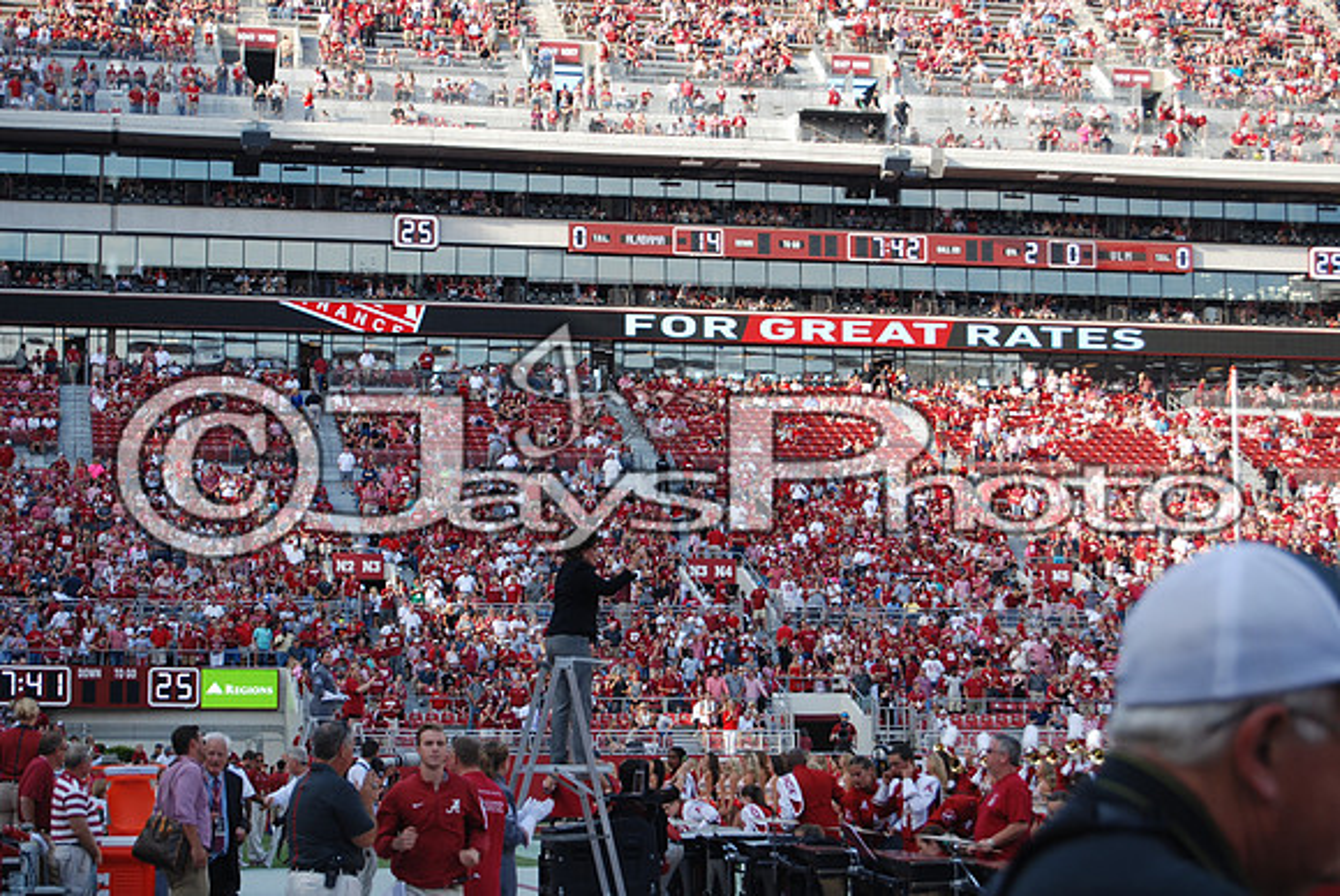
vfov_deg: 16.6
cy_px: 448
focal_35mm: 82
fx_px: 3074
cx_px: 670
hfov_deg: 24.6
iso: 160
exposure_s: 1/125
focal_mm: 55
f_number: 5.6
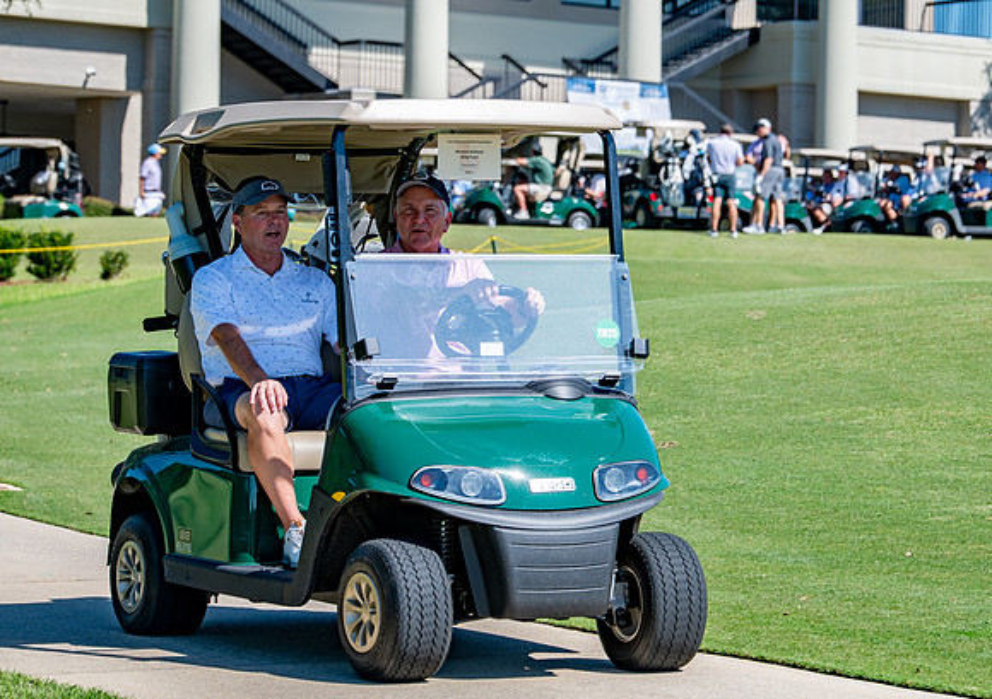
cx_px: 654
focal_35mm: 163
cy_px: 251
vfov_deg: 8.8
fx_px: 4559
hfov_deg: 12.4
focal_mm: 116
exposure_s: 1/640
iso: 125
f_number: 5
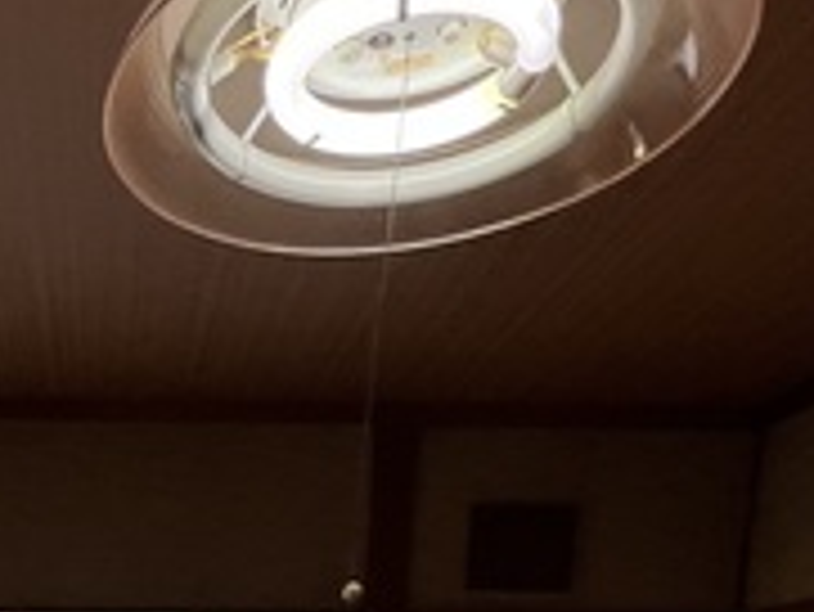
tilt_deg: -10.0
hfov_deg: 40.6
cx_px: 85
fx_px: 1012
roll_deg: -1.3
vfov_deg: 24.4
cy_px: 963
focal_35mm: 43
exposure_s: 1/100
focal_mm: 1.57
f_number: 1.8
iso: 64
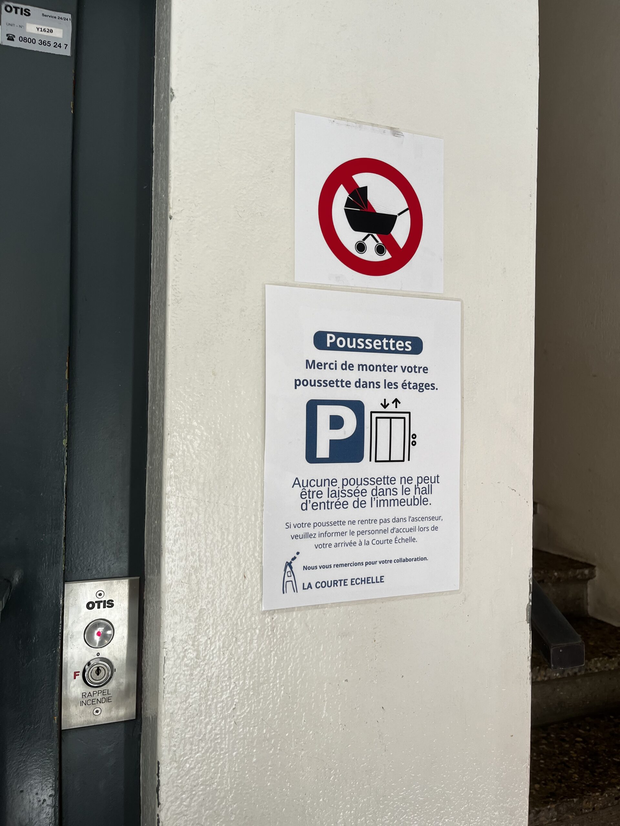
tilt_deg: -0.7
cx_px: 310
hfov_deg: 53.1
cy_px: 413
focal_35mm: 26
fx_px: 621
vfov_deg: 67.3
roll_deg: -0.6
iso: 80
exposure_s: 1/121
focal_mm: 5.1
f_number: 1.6
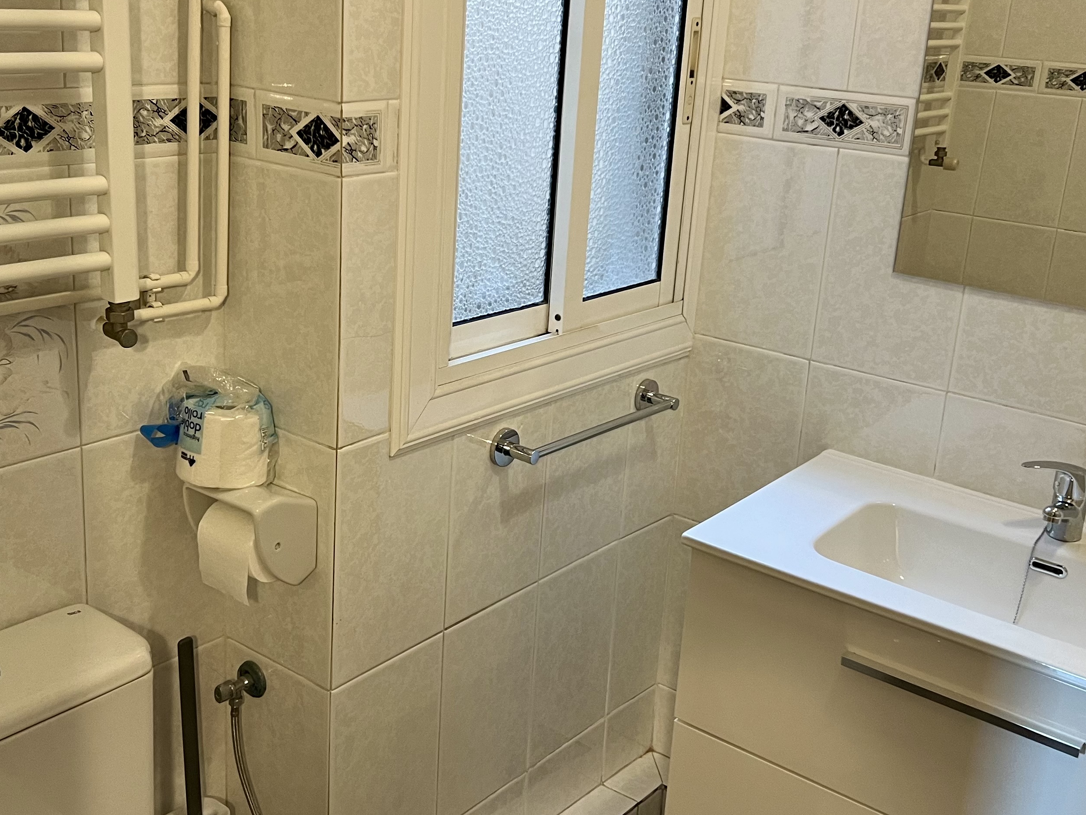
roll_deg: -3.2
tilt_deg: -17.3
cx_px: 507
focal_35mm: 42
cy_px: 388
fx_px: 1318
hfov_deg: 44.8
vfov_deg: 34.3
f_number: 1.5
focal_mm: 5.7
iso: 200
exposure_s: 1/50
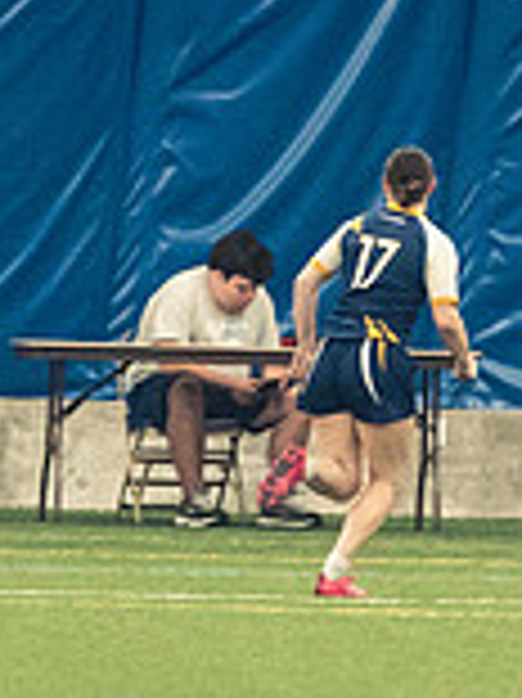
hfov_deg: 1.7
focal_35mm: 891
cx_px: 333
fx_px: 17939
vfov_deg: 2.2
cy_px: 779
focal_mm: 165
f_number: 2.8
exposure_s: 1/500
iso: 12800
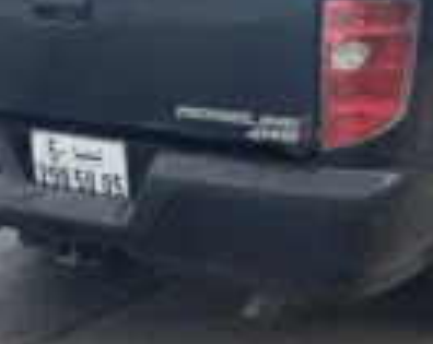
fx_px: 985
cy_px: 174
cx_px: 305
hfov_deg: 24.6
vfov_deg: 19.8
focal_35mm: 77
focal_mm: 4.2
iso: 32
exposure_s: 1/2053
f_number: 1.6
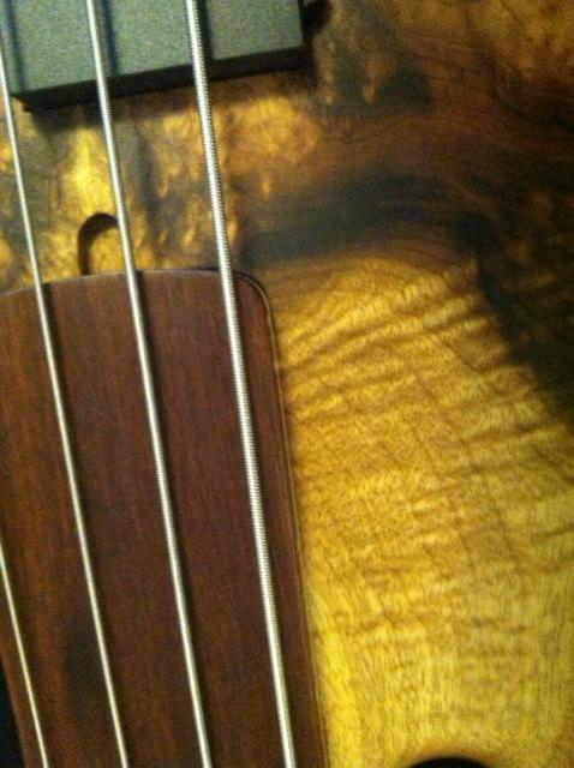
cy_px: 384
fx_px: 776
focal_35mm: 35
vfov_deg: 52.7
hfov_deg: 40.6
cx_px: 287
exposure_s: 1/15
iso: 1000
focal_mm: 3.9
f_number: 2.8
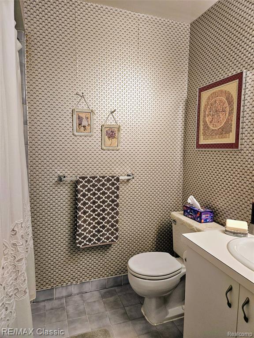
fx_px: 225
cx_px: 127
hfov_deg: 58.9
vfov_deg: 73.9
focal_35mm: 23
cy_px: 169
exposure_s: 1/120
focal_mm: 5.4
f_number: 1.8
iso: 320
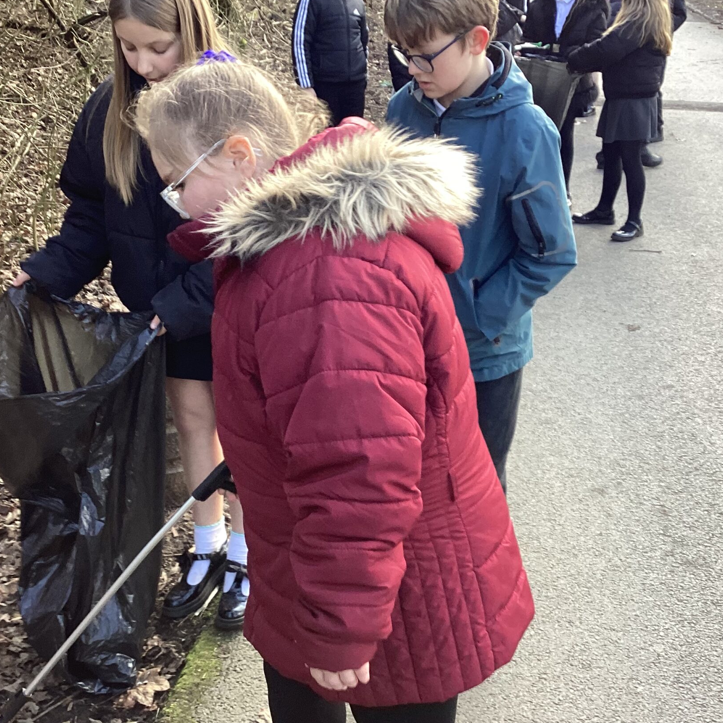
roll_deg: +1.0
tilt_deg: -20.4
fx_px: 1016
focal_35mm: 43
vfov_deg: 39.1
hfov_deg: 39.2
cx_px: 359
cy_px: 393
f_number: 2.4
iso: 64
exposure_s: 1/100
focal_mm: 3.3
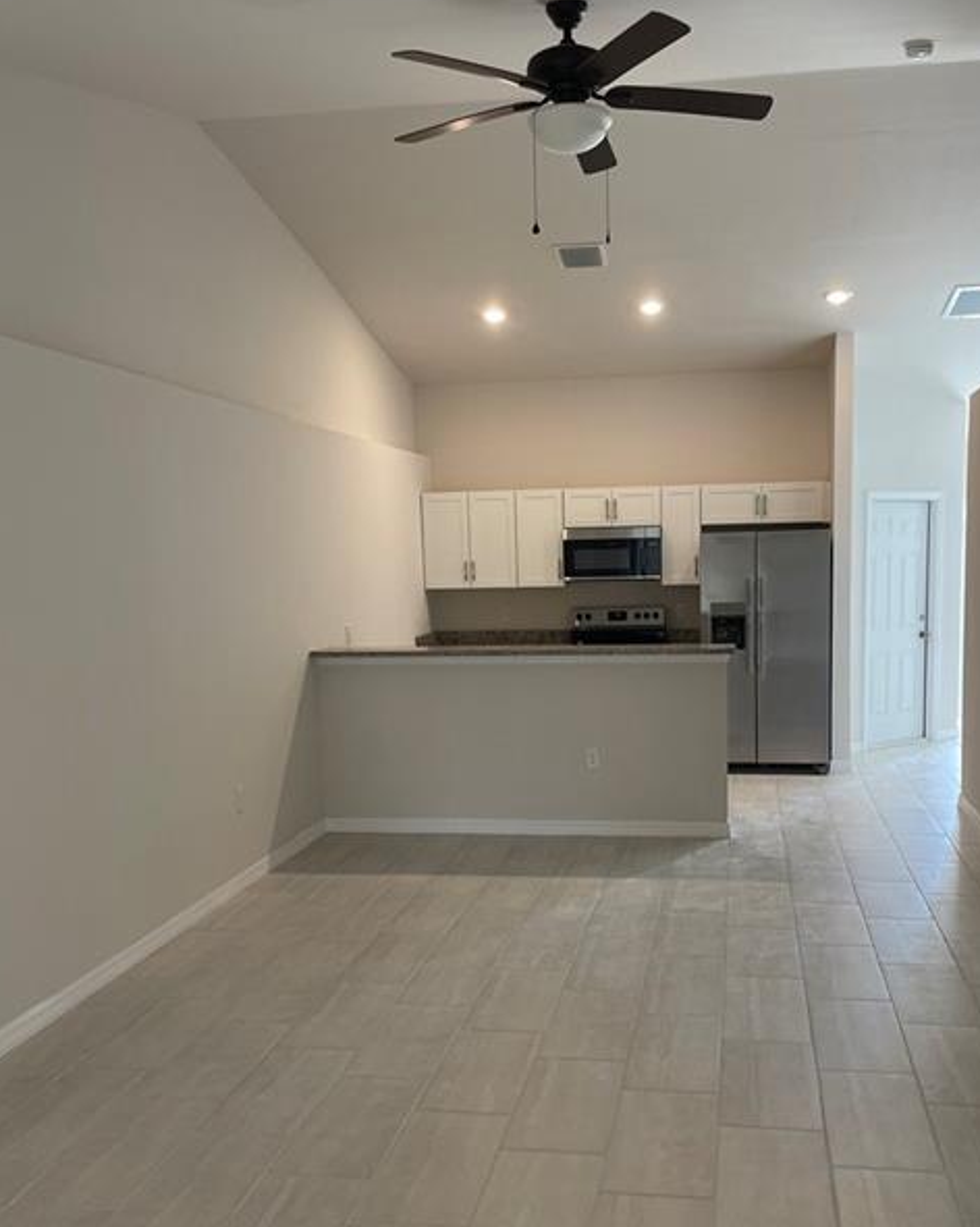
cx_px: 544
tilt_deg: -6.9
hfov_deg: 44.4
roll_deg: +1.8
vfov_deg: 54.1
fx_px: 1198
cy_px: 698
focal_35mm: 33
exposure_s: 1/60
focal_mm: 4.2
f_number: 1.6
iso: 64
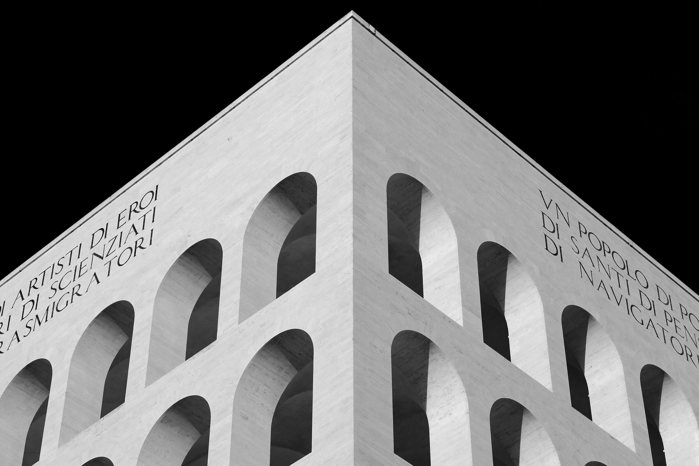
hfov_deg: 24.2
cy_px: 233
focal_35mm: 84
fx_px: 1631
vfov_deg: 16.3
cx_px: 350
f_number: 5.6
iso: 800
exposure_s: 1/1000
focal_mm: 56
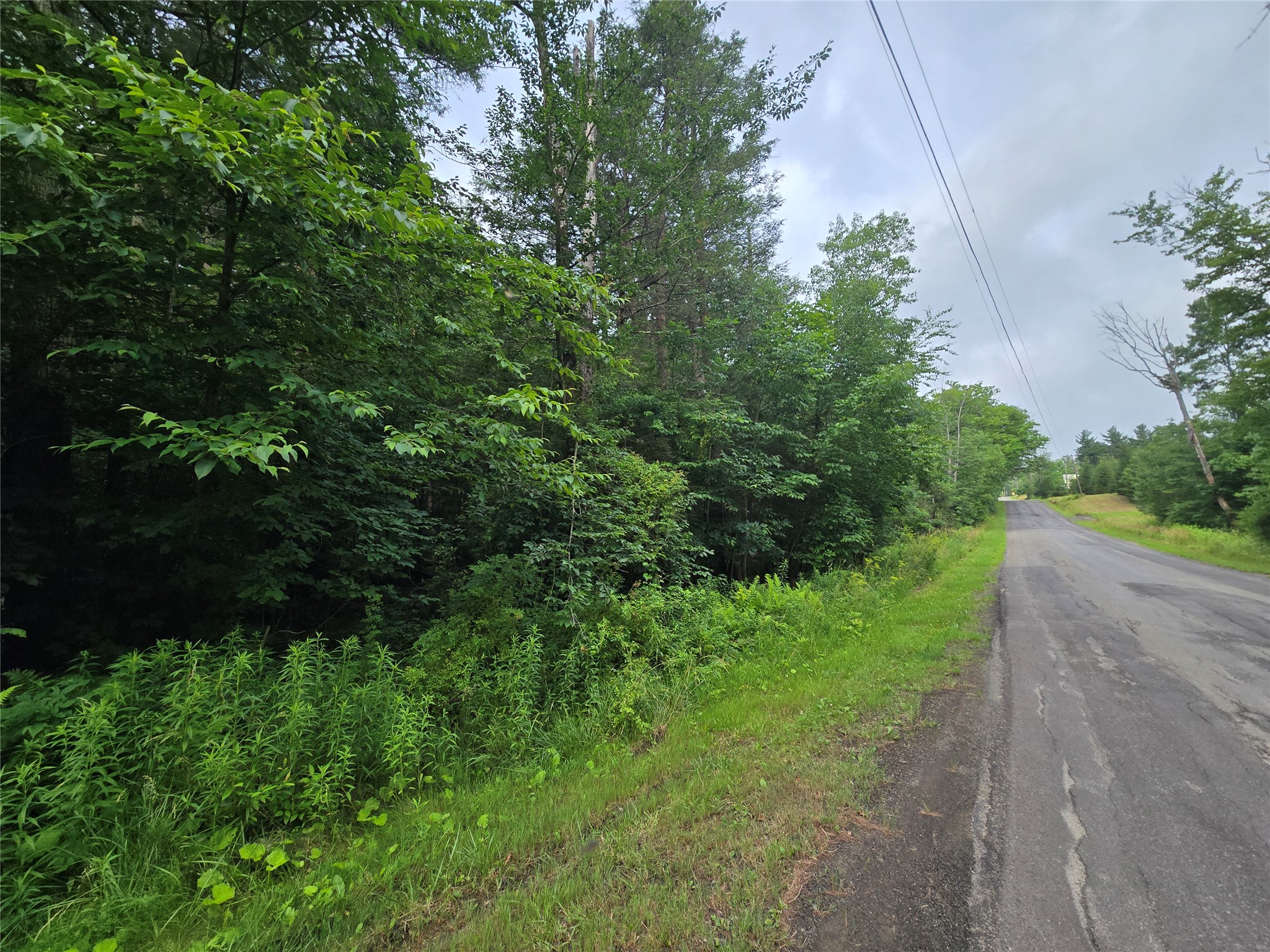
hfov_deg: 106.2
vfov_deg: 89.9
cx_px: 635
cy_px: 476
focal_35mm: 13
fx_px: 477
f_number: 2.2
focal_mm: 2.2
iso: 50
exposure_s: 1/647
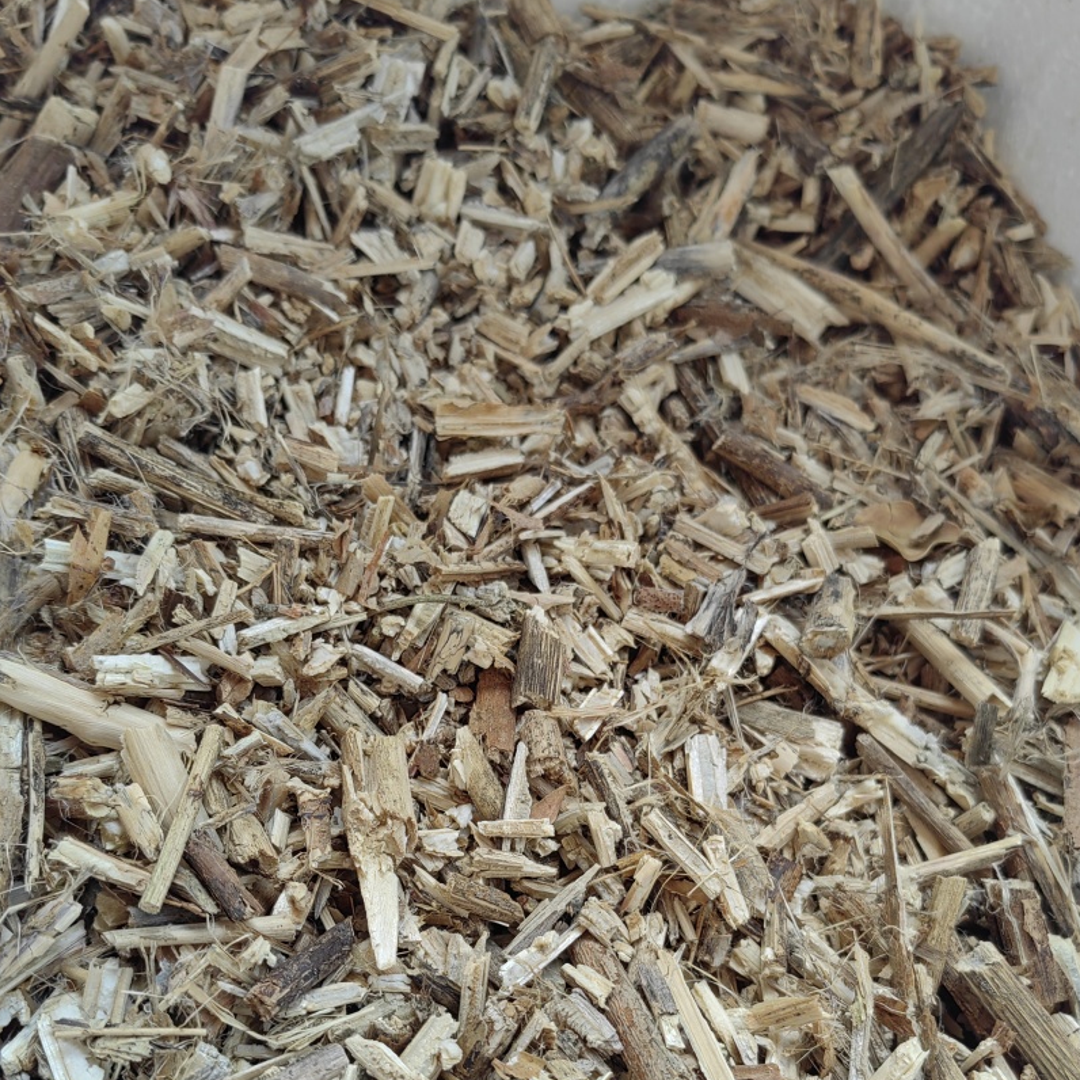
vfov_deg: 50.3
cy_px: 712
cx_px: 541
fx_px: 1130
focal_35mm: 32
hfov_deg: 51.1
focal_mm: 5.54
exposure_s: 1/157
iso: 50
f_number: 1.8
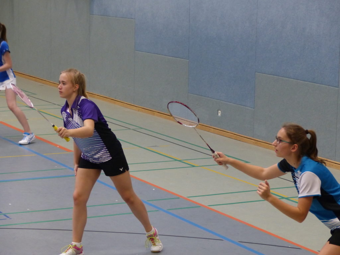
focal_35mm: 112
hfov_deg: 17.6
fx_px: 1100
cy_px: 128
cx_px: 170
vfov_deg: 13.2
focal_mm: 20.1
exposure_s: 1/40
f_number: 2.8
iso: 400
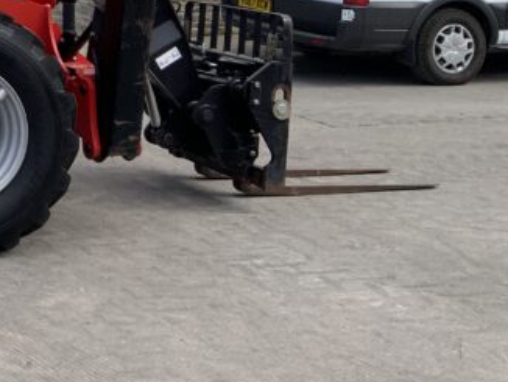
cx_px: -251
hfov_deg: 19.0
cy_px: -106
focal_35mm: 91
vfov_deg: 15.5
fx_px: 1336
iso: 16
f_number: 1.8
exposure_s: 1/1221
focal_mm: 3
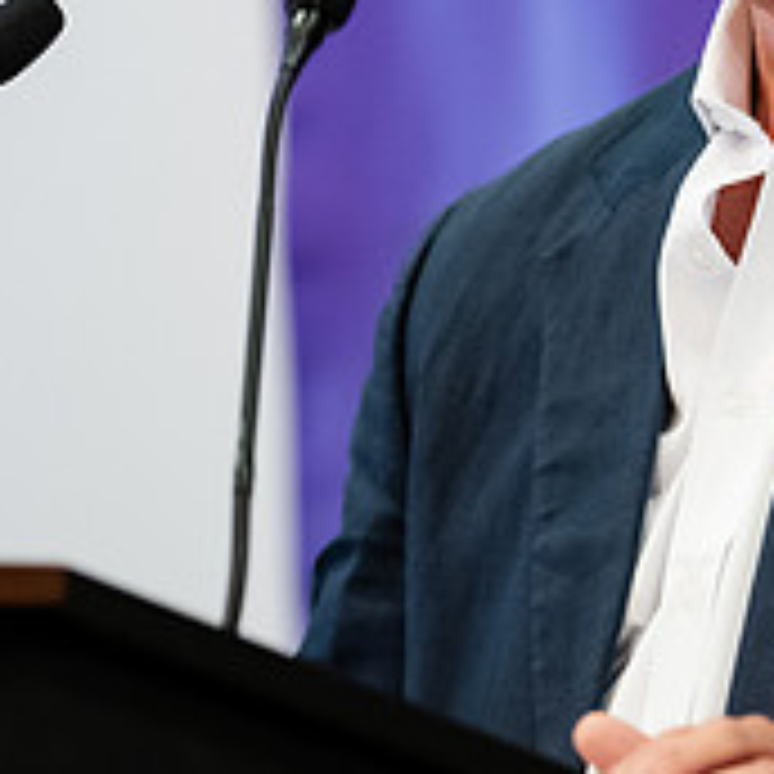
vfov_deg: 2.0
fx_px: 21755
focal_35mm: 860
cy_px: 146
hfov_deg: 2.0
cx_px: 634
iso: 2500
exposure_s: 1/200
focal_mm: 300
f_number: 3.2
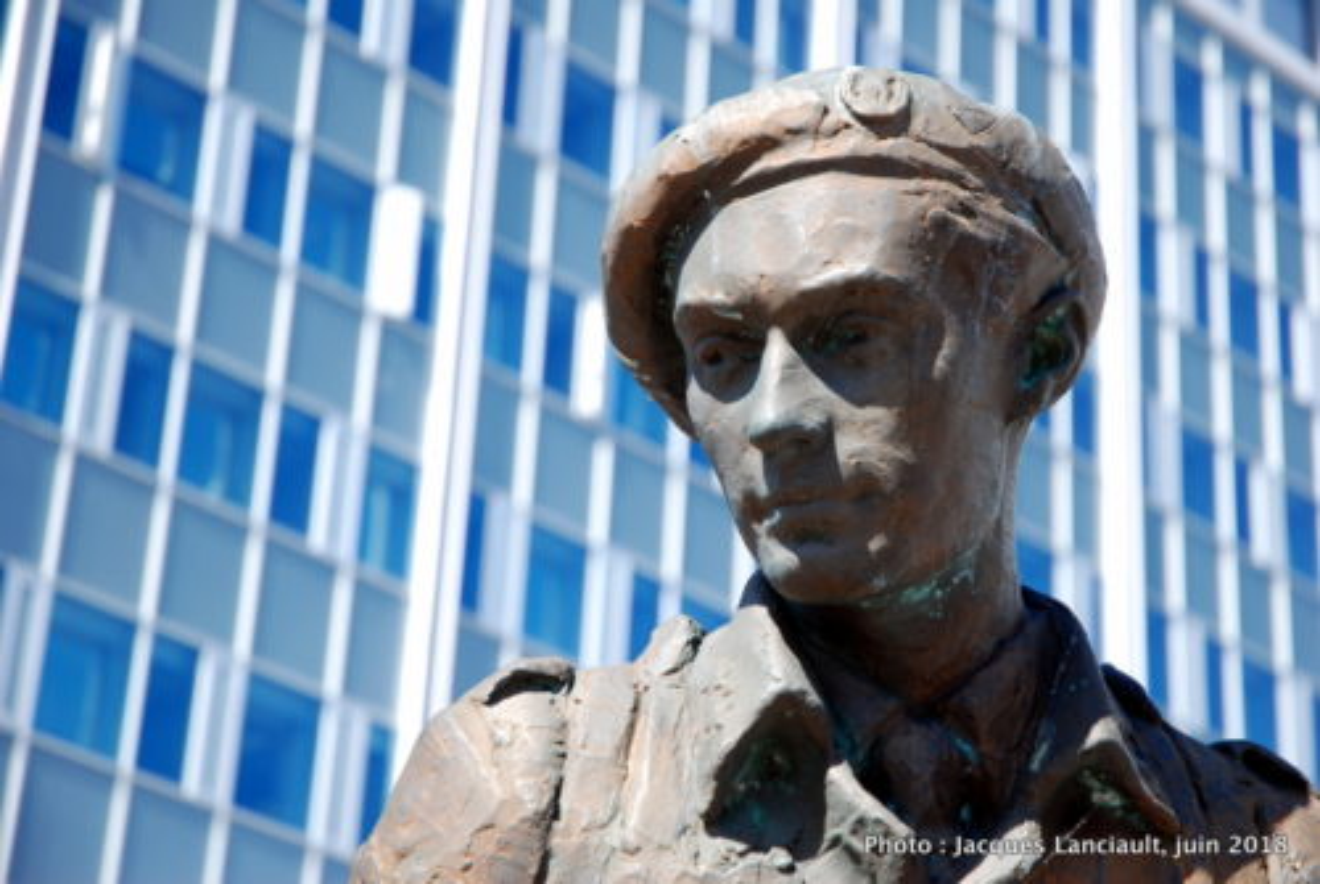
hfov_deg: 20.9
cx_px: 660
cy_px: 442
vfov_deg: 14.1
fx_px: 3580
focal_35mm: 98
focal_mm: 65
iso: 100
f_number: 4.5
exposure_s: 1/125
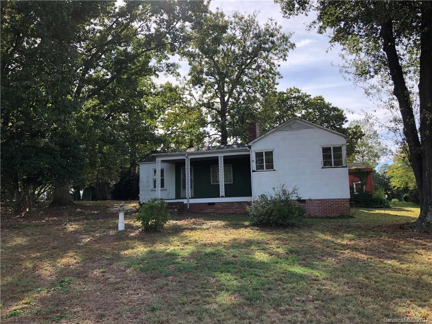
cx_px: 216
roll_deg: +1.4
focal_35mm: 29
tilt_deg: +8.8
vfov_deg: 48.2
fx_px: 362
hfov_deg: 61.7
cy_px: 162
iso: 20
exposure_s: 1/716
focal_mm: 3.99
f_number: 1.8
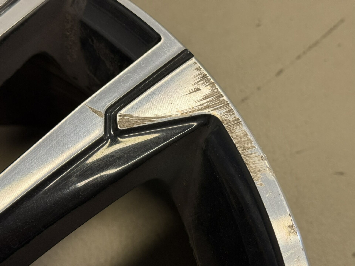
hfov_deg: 39.7
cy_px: 133
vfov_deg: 30.3
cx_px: 178
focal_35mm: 48
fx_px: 492
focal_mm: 6.76
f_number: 1.78
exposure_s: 1/60
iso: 160
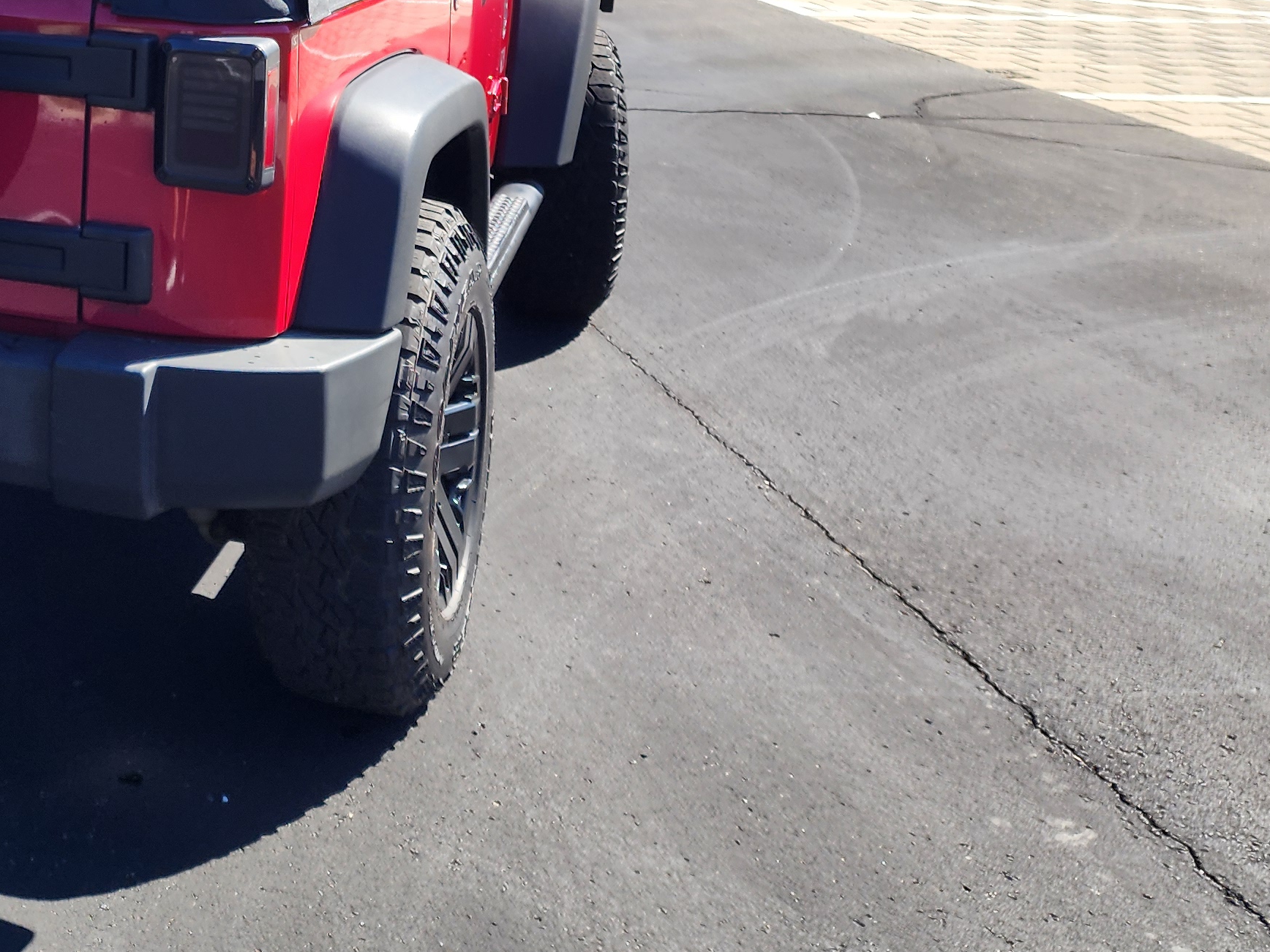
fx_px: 1944
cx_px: -130
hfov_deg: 31.9
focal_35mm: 53
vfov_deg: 25.8
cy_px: -53
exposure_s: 1/406
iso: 12
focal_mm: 6.4
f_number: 1.8
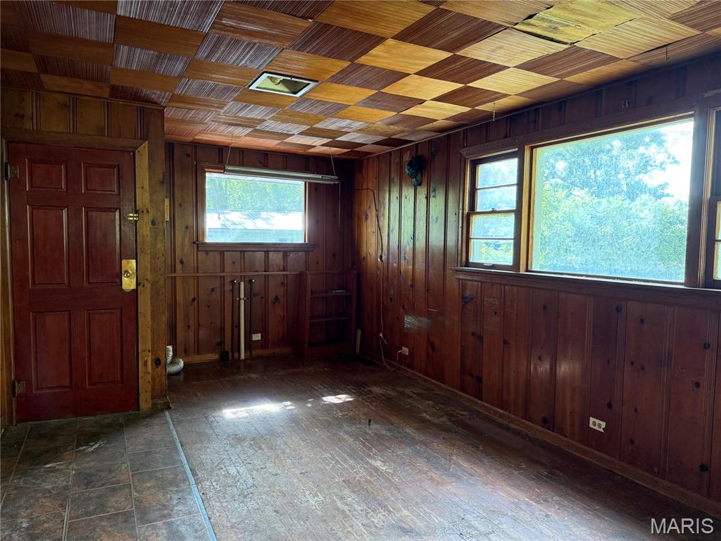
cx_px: 360
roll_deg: -1.4
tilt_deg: -2.2
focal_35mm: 24
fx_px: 500
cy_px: 270
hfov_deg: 71.6
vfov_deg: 56.8
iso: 200
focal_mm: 6.76
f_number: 1.78
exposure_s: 1/65
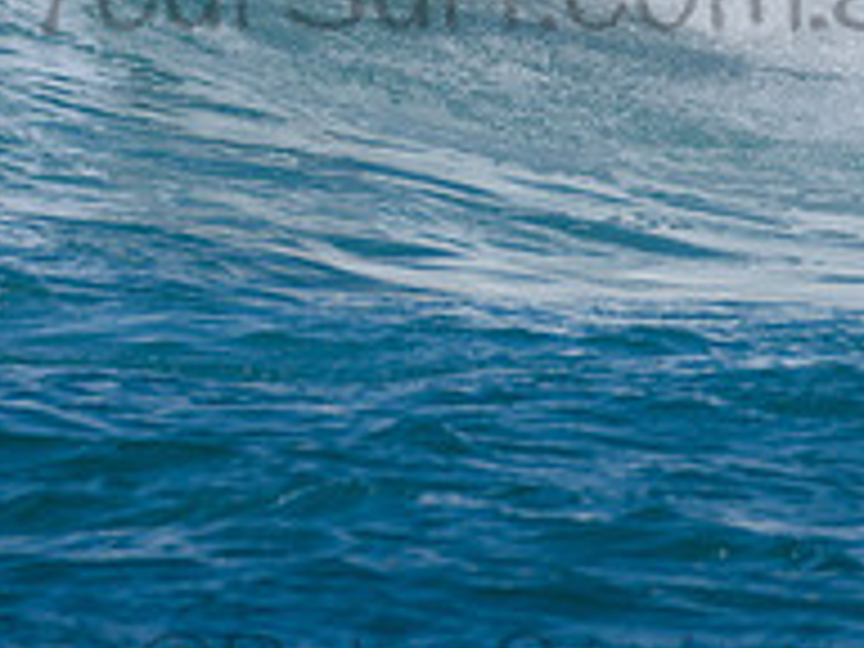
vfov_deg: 0.8
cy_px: -300
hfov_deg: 1.1
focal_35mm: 1859
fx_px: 46400
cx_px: 119
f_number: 5.6
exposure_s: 1/2000
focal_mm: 500
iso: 100
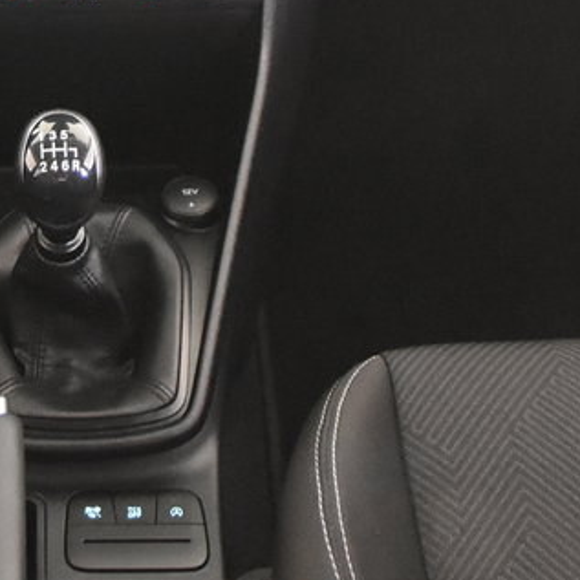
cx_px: 73
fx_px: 1953
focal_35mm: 103
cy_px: -134
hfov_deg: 16.7
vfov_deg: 16.2
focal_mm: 20
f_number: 2.8
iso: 5600
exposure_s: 1/30
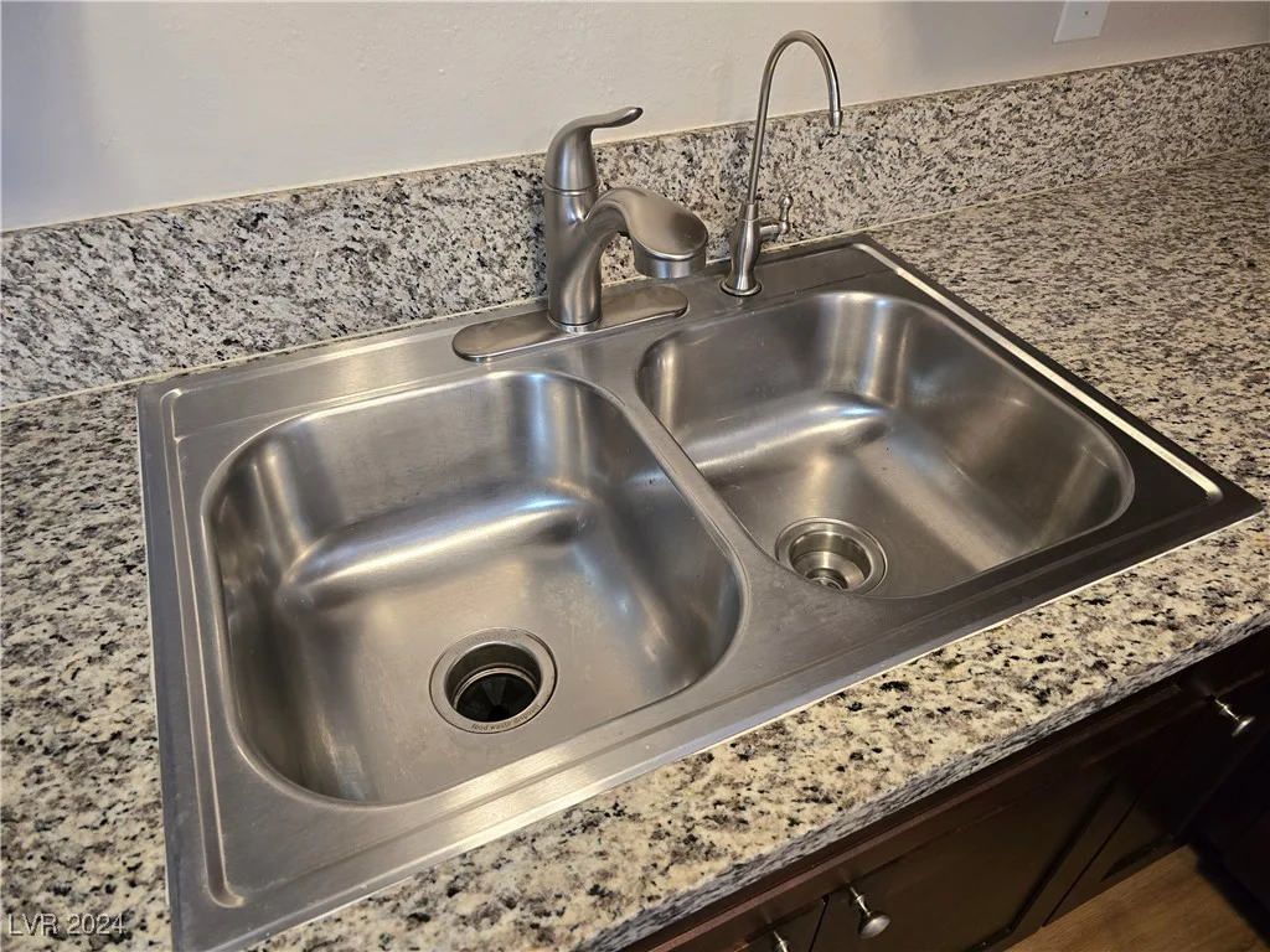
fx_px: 844
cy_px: 476
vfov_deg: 58.9
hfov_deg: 73.9
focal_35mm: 23
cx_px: 635
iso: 640
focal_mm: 6.3
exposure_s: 1/120
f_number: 1.7
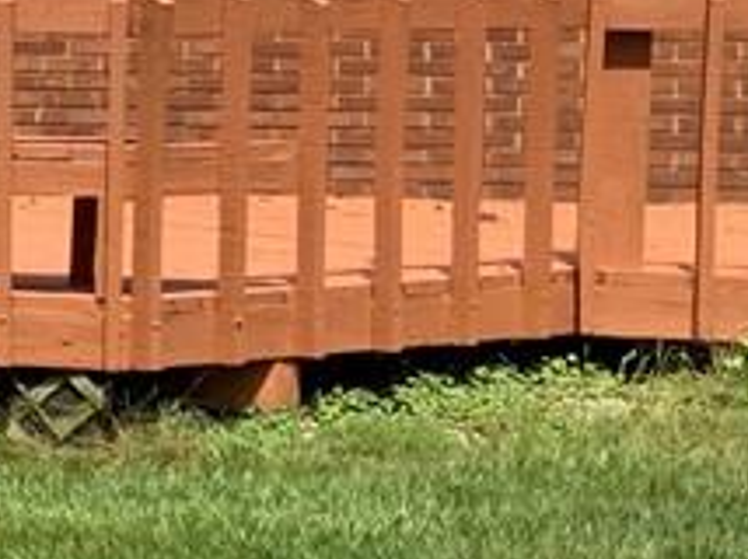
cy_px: 154
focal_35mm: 139
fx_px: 3000
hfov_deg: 12.1
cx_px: -888
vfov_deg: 10.6
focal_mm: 3
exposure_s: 1/1577
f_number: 1.8
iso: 16
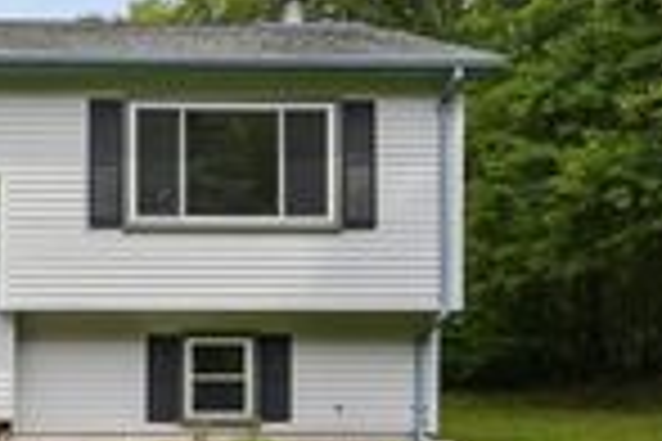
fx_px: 1066
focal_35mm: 58
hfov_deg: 31.6
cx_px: -18
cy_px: 398
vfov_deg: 22.8
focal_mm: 17
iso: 400
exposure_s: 1/400
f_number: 11
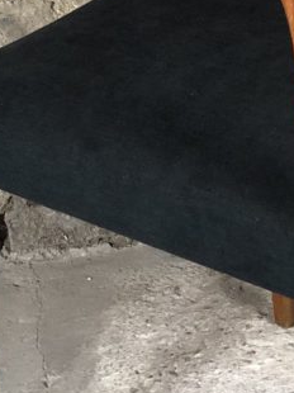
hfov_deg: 8.5
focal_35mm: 172
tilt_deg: -27.5
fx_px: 1950
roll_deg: +2.6
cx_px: 347
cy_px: 166
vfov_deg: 11.5
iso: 160
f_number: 2.4
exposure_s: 1/20
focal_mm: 6
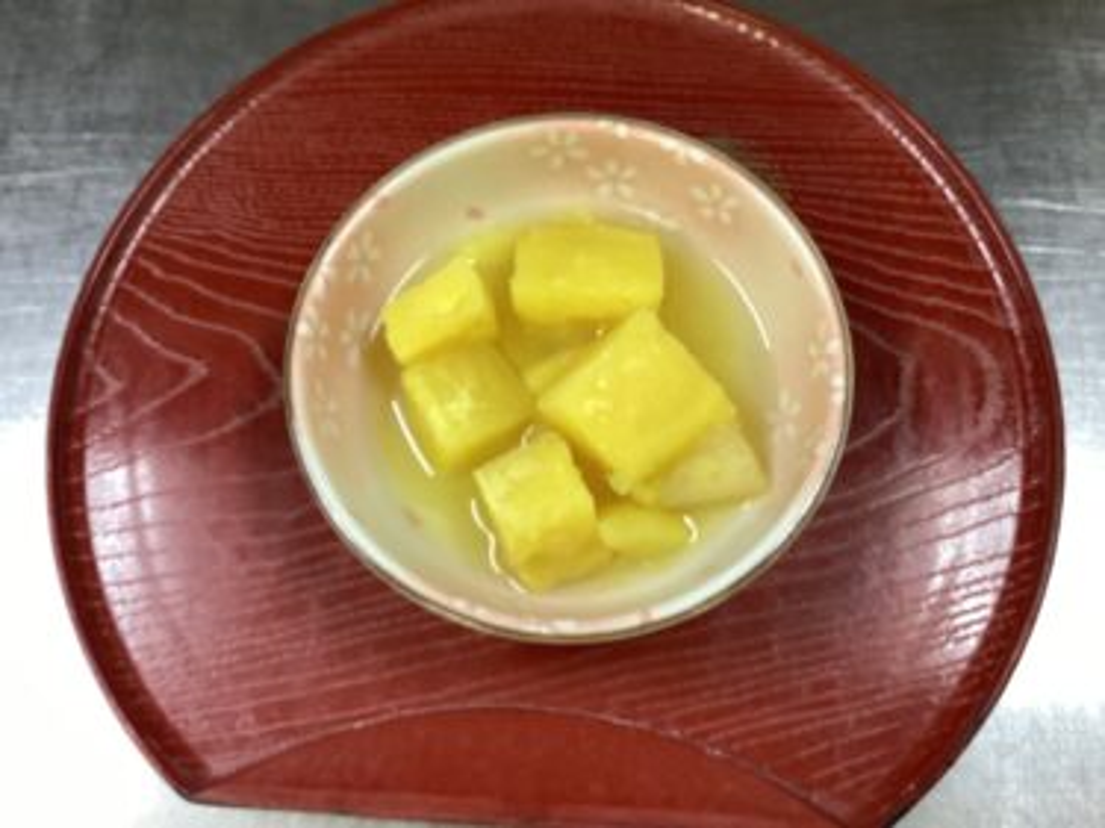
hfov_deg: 58.4
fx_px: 989
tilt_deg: -72.5
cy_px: 414
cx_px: 552
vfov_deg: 45.4
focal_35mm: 31
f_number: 2.4
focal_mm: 3.3
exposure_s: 1/60
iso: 160
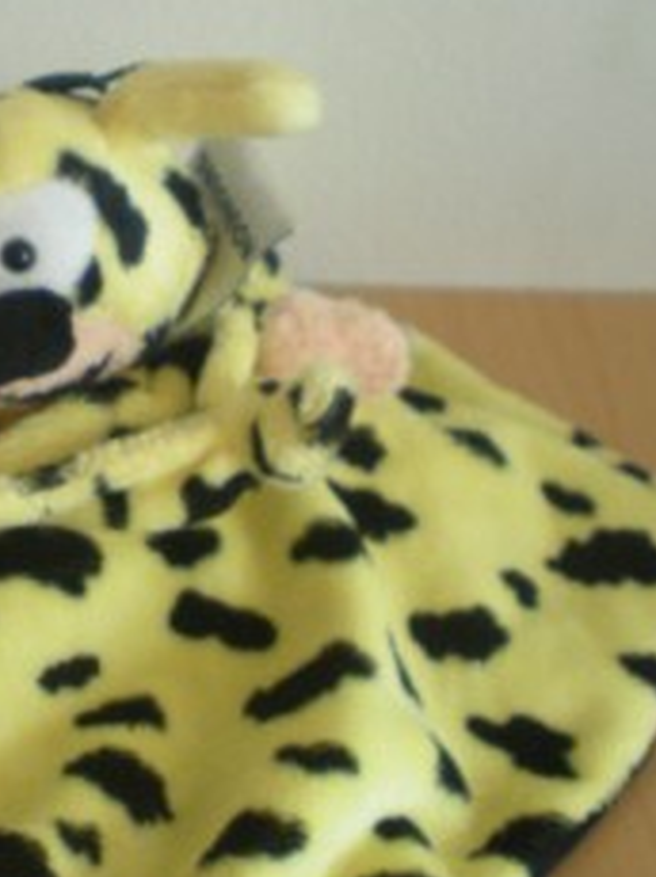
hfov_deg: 16.8
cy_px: 515
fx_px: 2177
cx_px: 34
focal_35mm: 86
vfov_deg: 22.8
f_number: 3.1
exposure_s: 1/59.8
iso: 200
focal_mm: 6.3
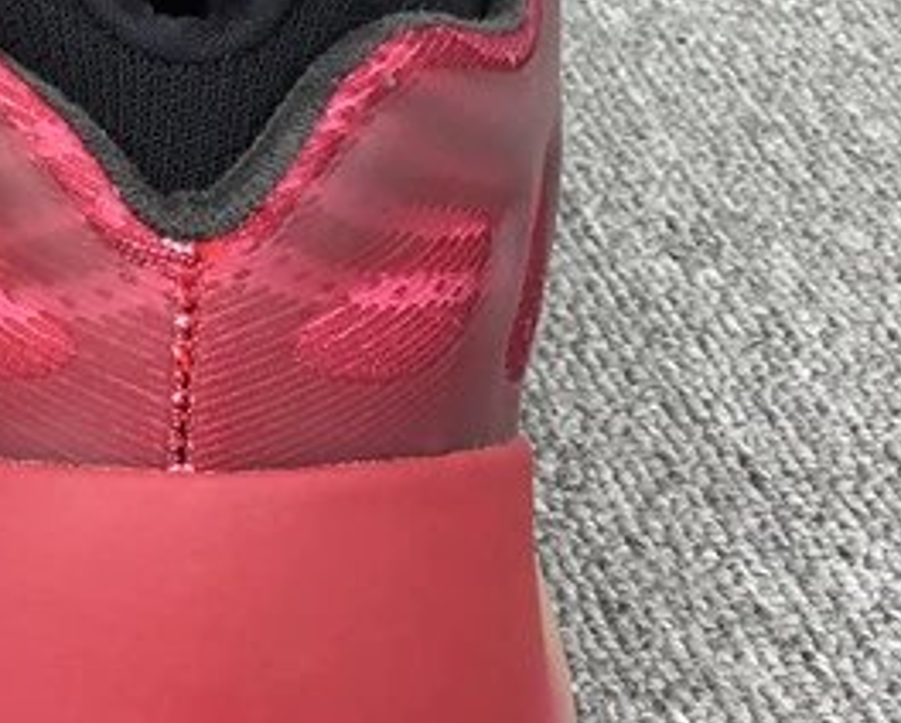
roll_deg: -0.3
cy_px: 210
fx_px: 2751
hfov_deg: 17.4
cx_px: -294
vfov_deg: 14.9
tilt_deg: -28.6
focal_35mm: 103
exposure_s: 1/100
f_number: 2.4
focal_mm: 3.3
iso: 25
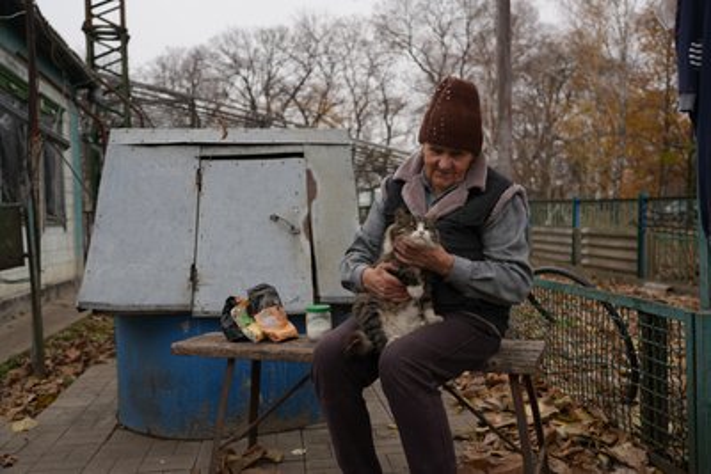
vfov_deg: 36.9
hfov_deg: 53.1
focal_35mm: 36
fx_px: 711
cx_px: 356
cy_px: 237
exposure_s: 1/250
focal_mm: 36
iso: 100
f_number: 4
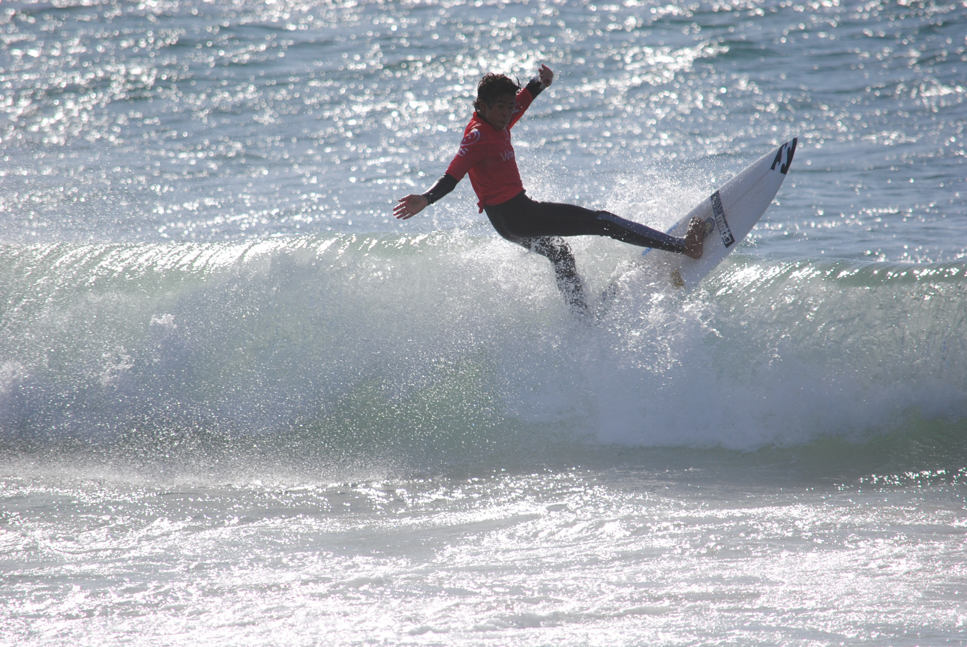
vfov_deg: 3.1
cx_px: 484
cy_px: 324
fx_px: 12102
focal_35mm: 450
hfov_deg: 4.6
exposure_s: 1/1000
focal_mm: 300
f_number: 5.6
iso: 100
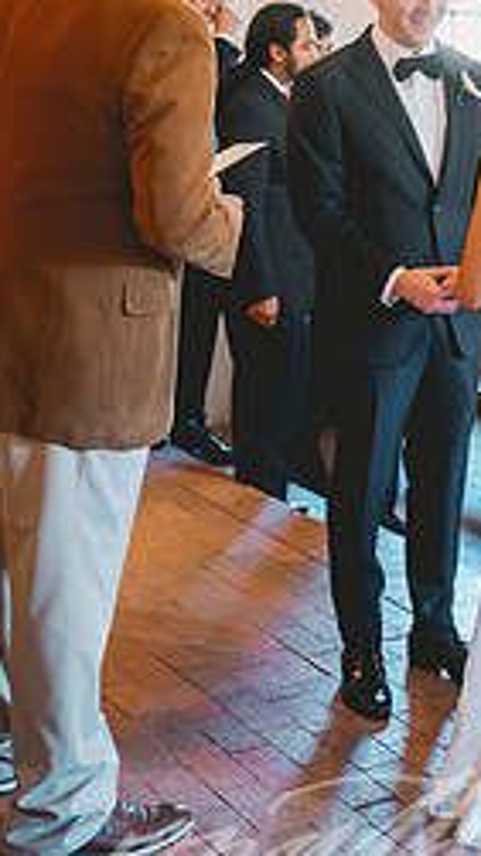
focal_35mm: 75
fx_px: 1702
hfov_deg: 15.9
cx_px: 442
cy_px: 218
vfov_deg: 27.9
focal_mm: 40
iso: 1600
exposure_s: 1/125
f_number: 2.8
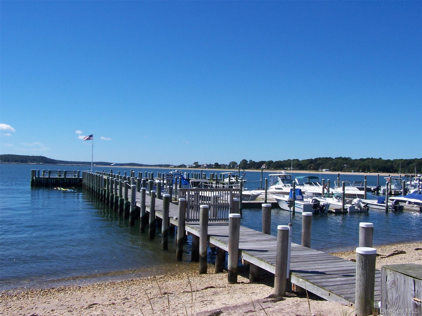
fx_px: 463
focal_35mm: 38
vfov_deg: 37.7
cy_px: 158
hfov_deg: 49.0
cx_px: 211
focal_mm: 6.3
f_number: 5.6
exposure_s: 1/500
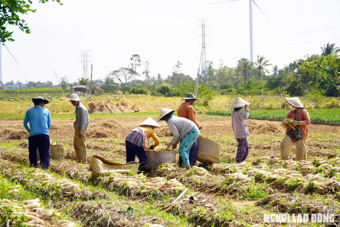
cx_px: 170
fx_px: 1048
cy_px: 114
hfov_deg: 18.4
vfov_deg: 12.3
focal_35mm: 111
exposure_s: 1/640
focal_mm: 74
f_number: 5
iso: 100
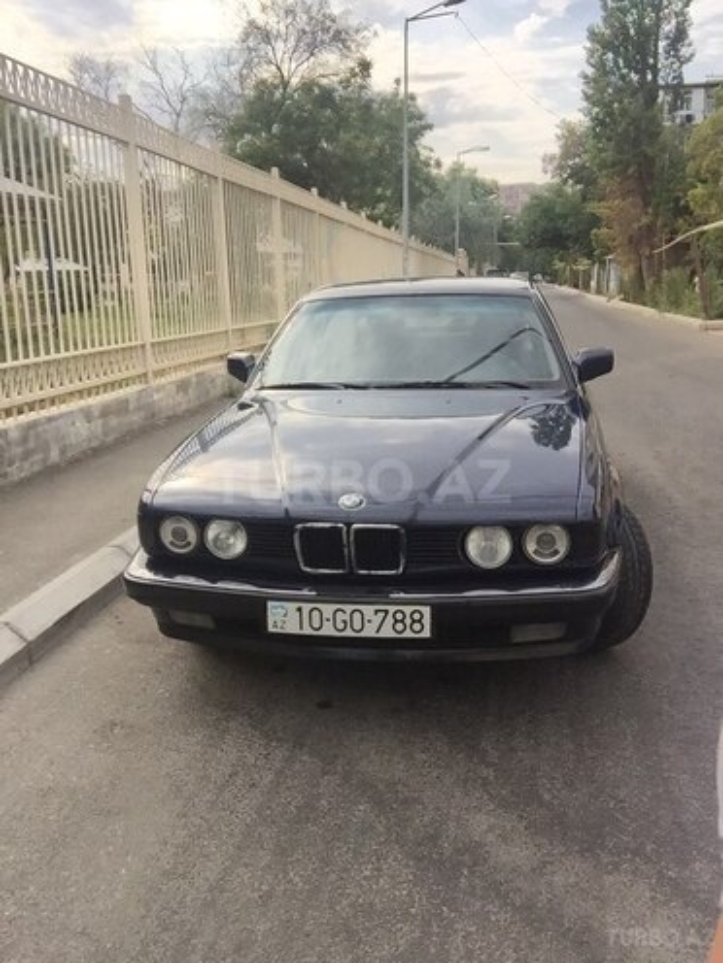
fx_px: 863
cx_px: 362
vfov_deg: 58.4
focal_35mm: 31
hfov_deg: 45.4
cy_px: 482
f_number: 2.2
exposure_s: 1/614
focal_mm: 2.65
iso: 32
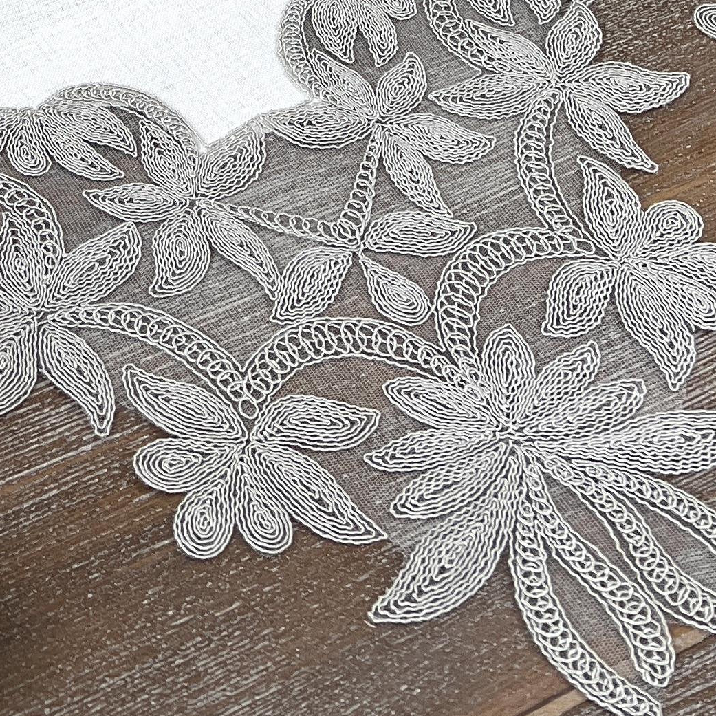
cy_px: -490
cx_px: -52
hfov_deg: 18.8
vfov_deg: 16.8
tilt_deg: -33.0
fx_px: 2083
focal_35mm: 89
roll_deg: +0.5
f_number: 1.5
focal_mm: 5.7
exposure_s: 1/284
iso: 40
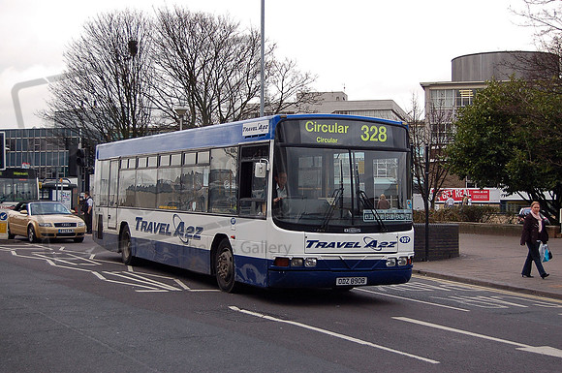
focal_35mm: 57
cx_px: 281
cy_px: 186
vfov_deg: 23.7
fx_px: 889
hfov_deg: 35.1
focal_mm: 38
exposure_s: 1/640
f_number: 5
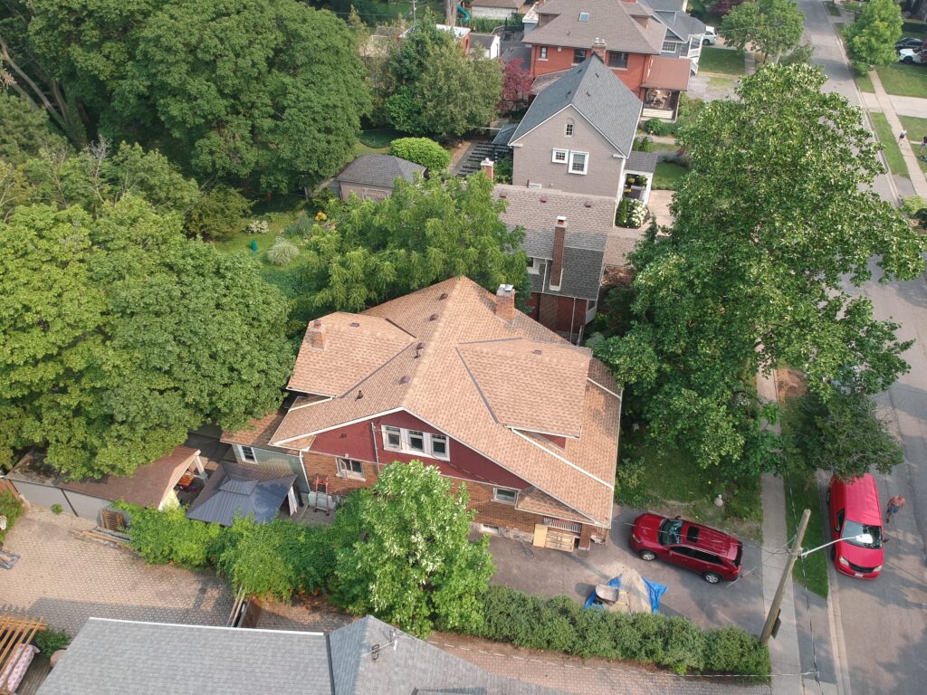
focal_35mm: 25
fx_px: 669
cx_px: 464
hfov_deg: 69.4
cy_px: 348
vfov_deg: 54.9
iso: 100
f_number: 2.6
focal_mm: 4.49
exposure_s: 1/400
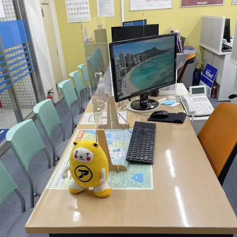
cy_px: 158
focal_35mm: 31
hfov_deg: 52.5
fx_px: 240
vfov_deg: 51.6
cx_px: 119
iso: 64
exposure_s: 1/120
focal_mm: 4.2
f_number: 1.6
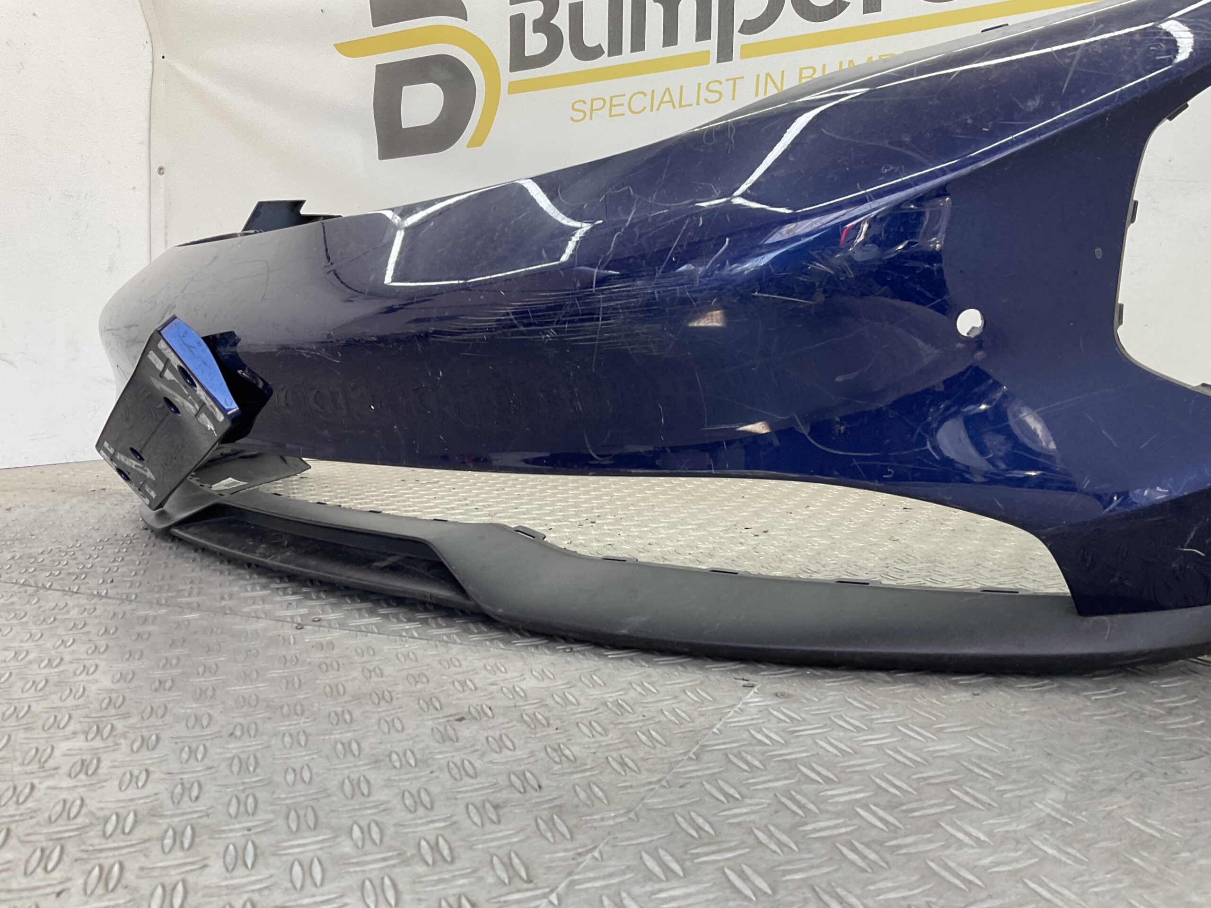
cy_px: 454
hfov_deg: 61.7
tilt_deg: -6.8
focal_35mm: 29
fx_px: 1015
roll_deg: +0.4
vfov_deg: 48.2
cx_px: 606
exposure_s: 1/120
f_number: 1.8
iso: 32
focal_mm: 3
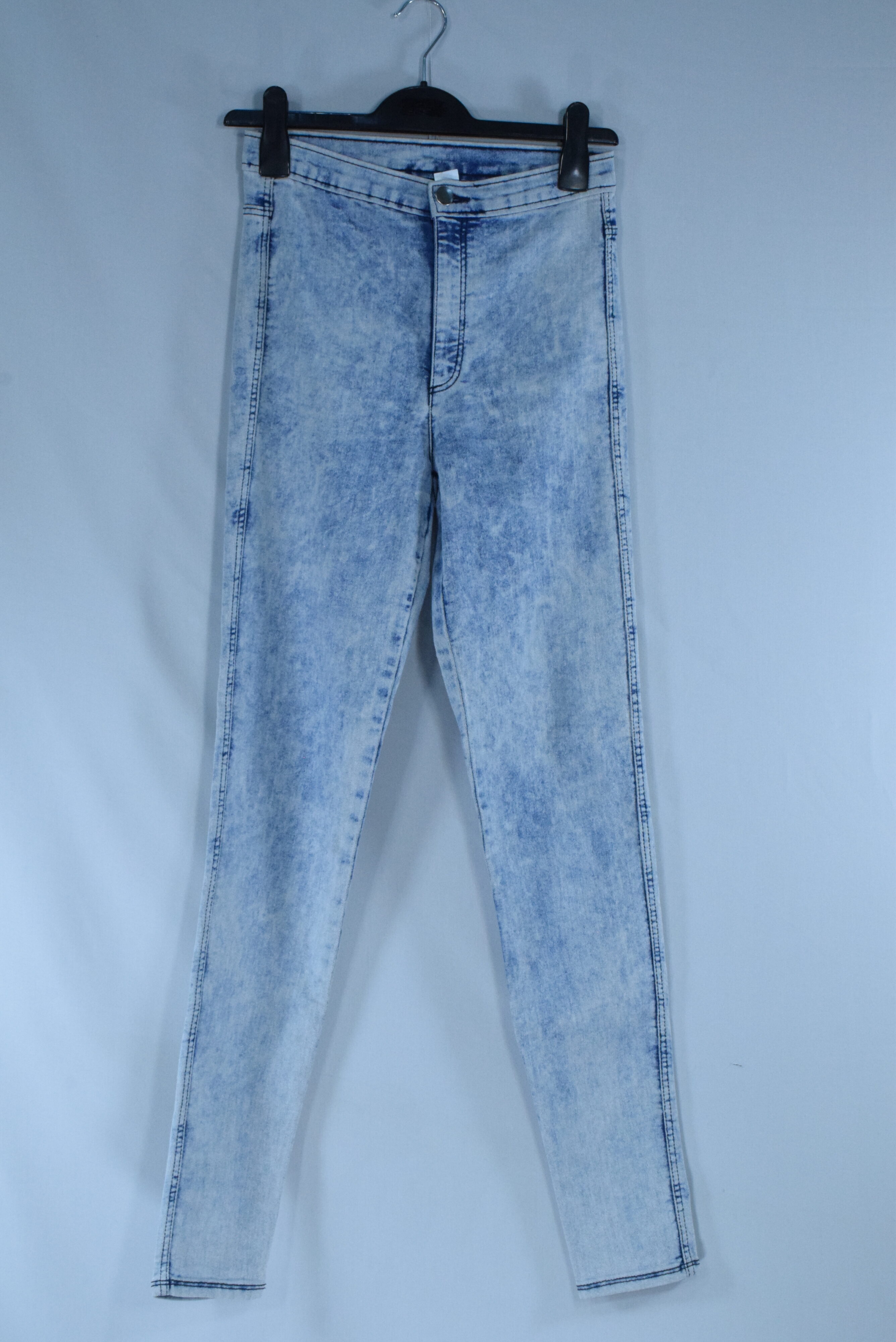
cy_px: 671
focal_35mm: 46
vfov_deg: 42.3
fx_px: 1735
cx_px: 448
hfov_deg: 29.0
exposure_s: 1/250
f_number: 16
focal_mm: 31
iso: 3200
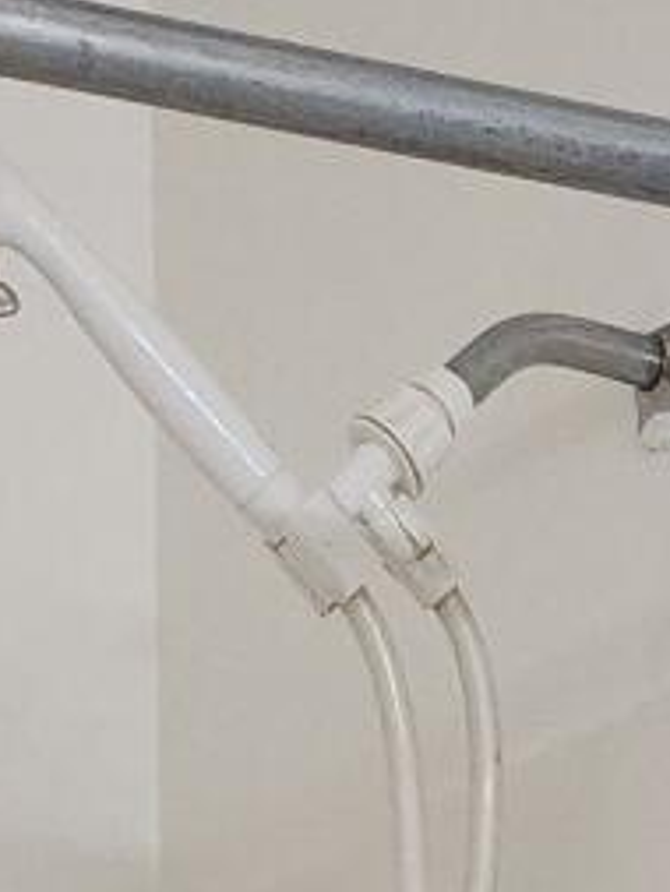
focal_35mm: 182
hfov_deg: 8.0
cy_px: 2620
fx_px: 4693
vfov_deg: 9.0
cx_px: 917
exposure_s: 1/120
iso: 125
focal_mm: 6.4
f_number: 1.8
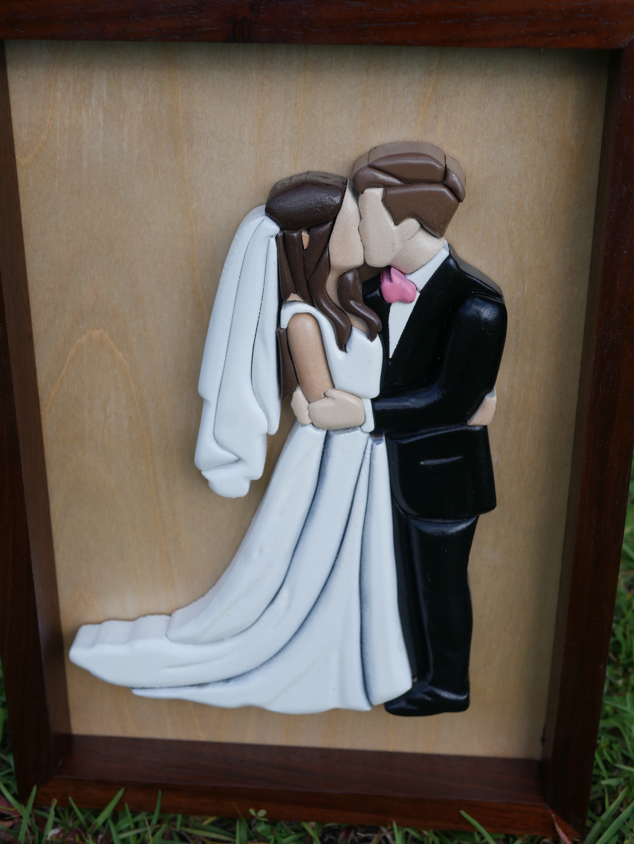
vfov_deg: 38.2
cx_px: 317
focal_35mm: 50
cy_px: 422
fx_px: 1220
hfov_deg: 29.1
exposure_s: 1/640
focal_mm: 25
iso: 200
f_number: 4.5
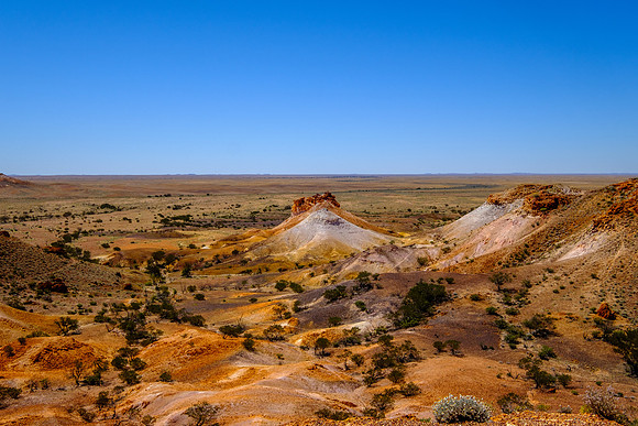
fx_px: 638
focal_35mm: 36
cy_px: 213
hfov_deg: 53.1
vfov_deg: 36.9
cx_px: 319
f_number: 8
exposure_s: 1/1400
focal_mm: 24
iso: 200
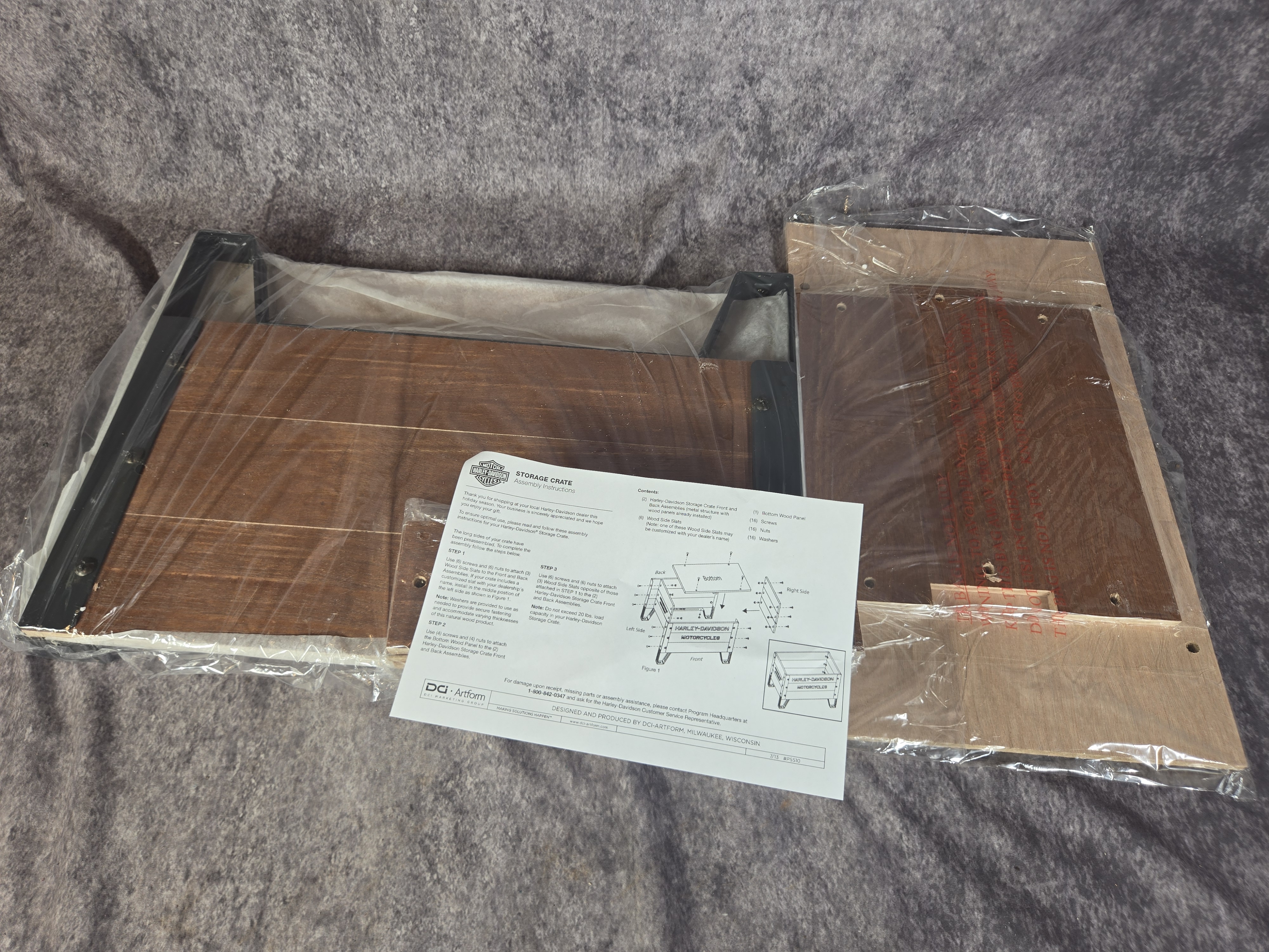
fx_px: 843
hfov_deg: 73.9
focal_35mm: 23
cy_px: 476
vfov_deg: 58.9
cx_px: 634
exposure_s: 1/158
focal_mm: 5.4
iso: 25
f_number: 1.8
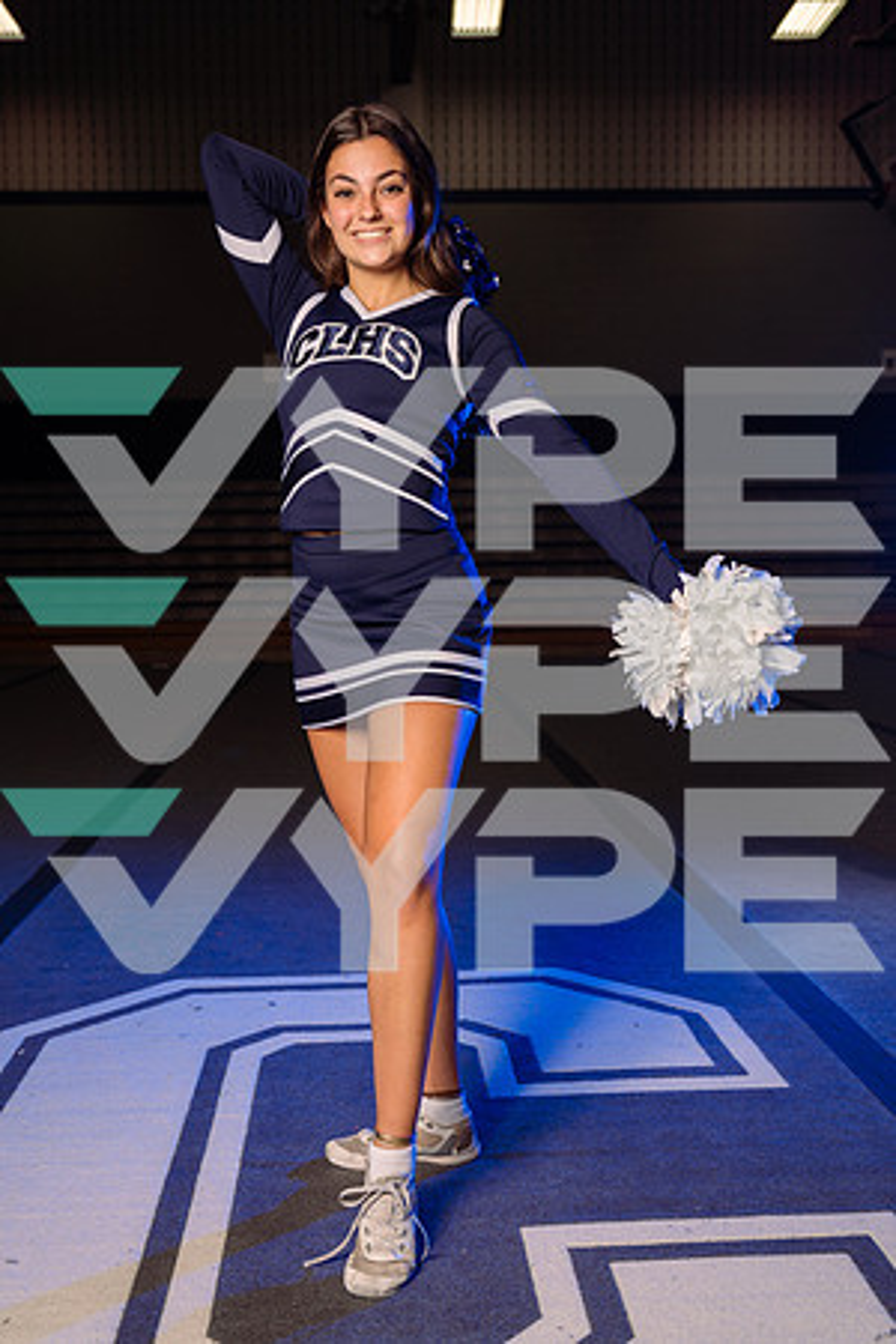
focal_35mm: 39
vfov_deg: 49.6
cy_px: 672
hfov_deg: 34.2
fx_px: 1456
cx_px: 448
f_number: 5.6
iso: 100
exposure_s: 1/250
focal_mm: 39
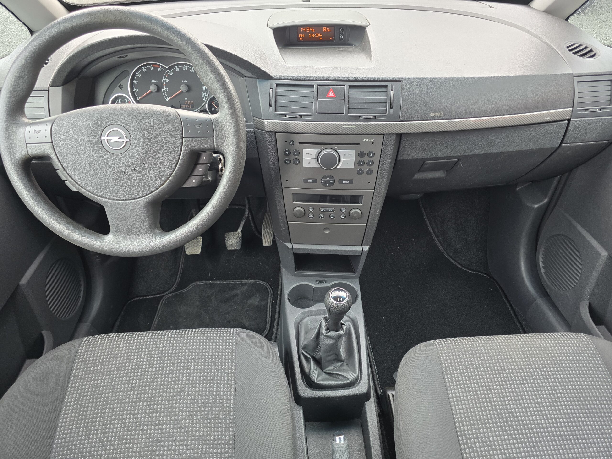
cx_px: 306
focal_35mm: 23
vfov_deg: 58.9
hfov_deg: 73.9
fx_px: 407
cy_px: 230
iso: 160
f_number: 1.7
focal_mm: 6.3
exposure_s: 1/180
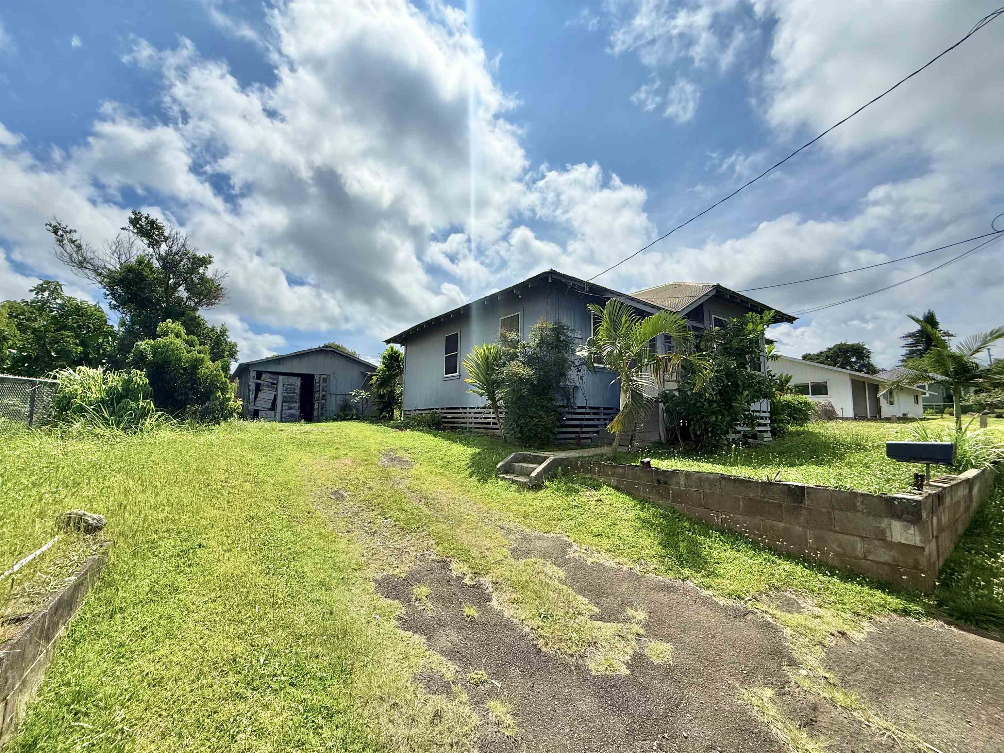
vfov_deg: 85.7
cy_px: 376
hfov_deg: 102.1
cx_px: 502
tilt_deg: +6.3
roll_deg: -0.5
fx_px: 406
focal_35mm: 14
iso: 50
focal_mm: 2.22
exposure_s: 1/5155
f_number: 2.2
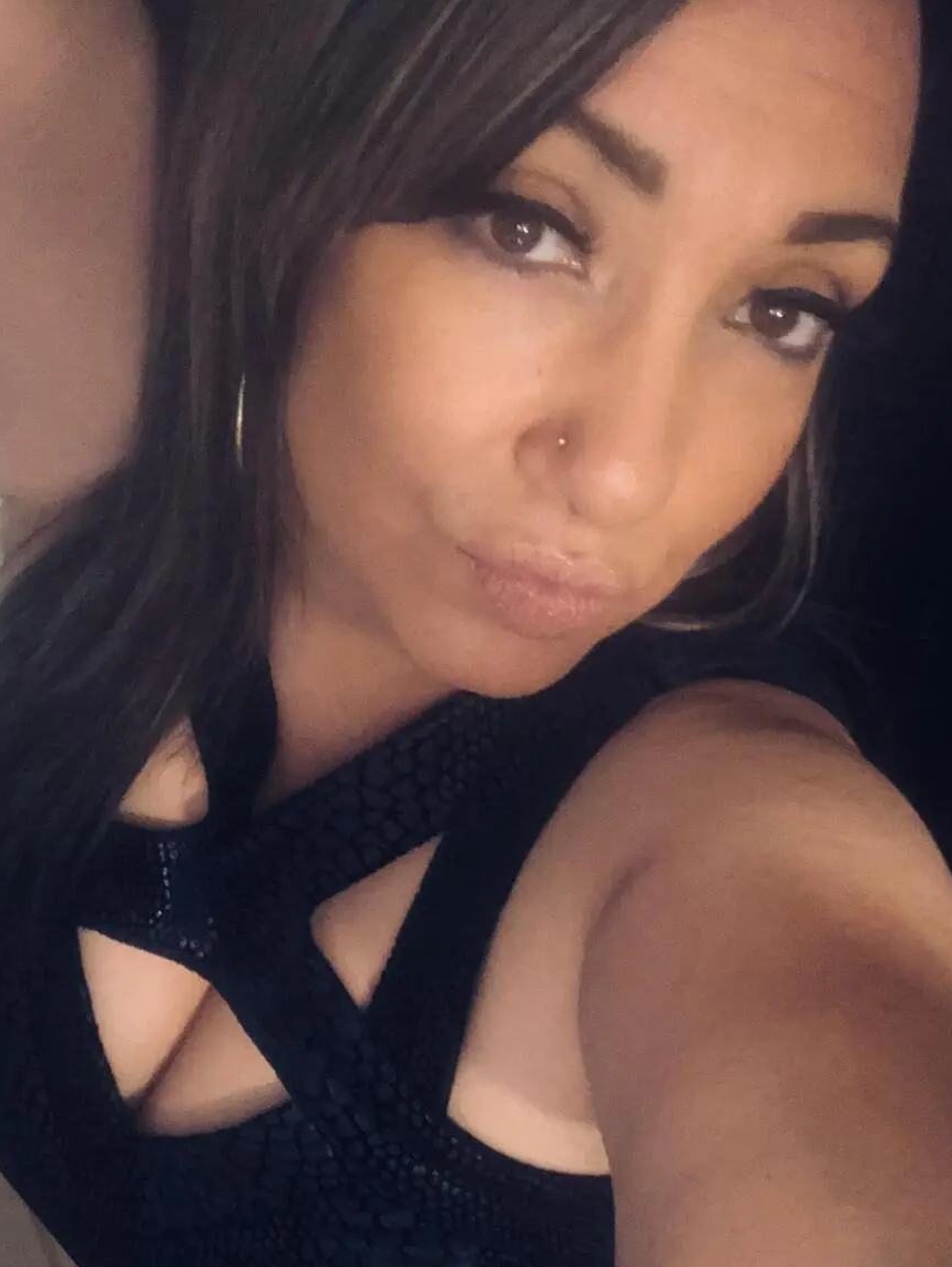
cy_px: 777
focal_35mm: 42
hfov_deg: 34.4
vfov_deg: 44.5
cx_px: 463
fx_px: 1538
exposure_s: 1/30
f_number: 2.2
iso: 400
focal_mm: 2.87
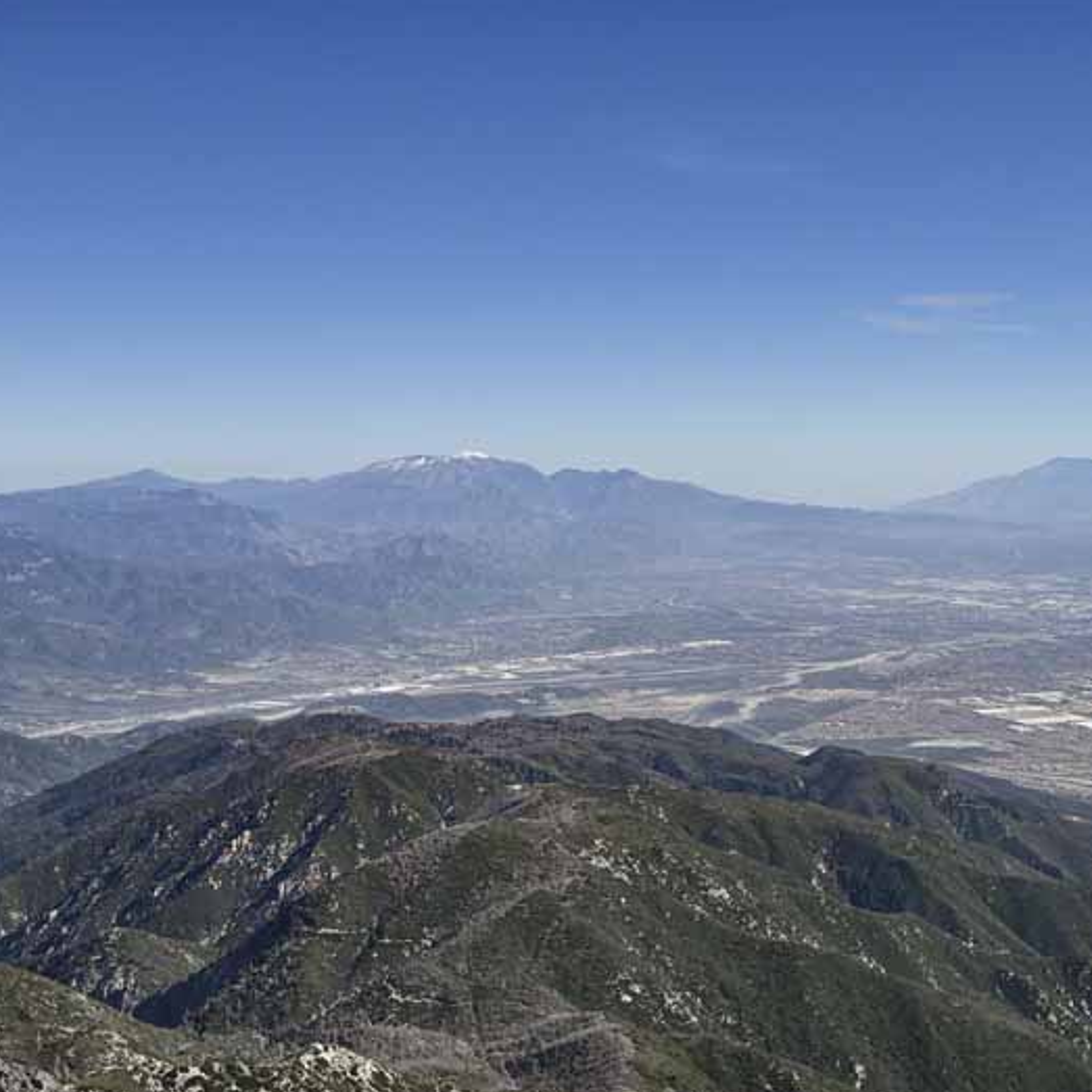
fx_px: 1856
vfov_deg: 32.8
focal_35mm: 52
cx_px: 789
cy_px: 545
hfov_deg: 32.3
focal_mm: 40
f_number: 5.6
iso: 100
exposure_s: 1/1600
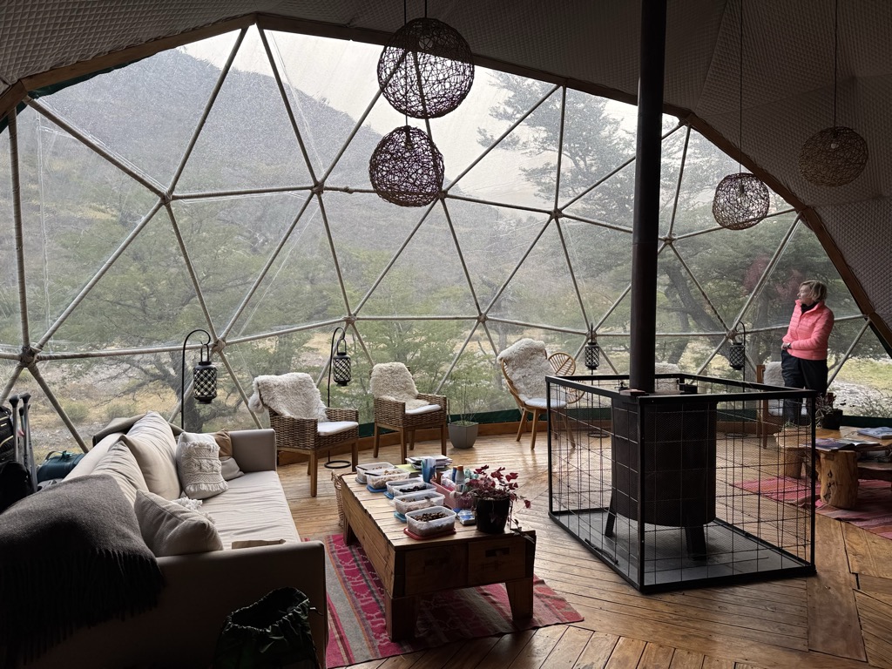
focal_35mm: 24
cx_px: 446
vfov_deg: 56.8
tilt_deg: -2.2
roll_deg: +1.1
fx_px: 618
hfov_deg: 71.6
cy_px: 334
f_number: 1.78
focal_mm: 6.76
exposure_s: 1/394
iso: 80
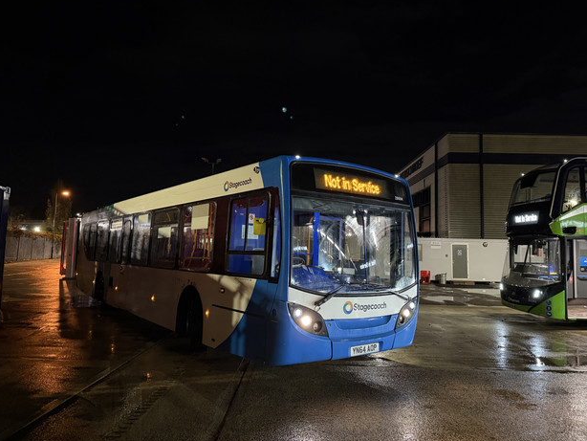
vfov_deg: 54.9
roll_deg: -1.1
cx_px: 294
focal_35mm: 25
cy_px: 216
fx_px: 424
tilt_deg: +7.4
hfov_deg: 69.4
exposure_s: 1/29
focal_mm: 6.76
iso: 1000
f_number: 1.78
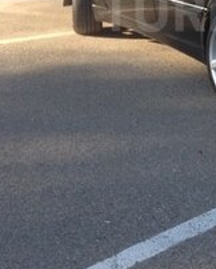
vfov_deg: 17.9
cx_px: 237
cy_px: 11
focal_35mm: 105
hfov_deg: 14.4
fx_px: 838
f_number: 2.4
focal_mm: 4.12
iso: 50
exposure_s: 1/335
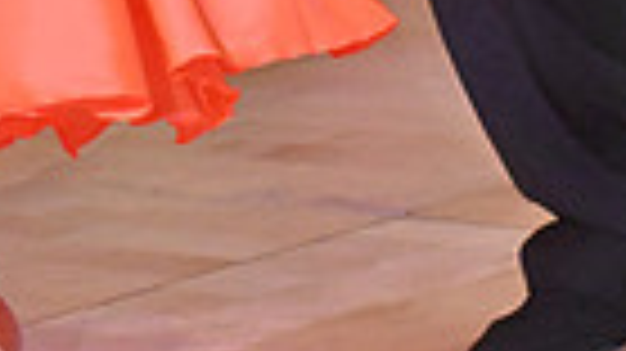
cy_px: -855
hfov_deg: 5.7
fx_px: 6238
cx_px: 88
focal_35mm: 376
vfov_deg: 3.1
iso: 6400
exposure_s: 1/400
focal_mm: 86
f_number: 8
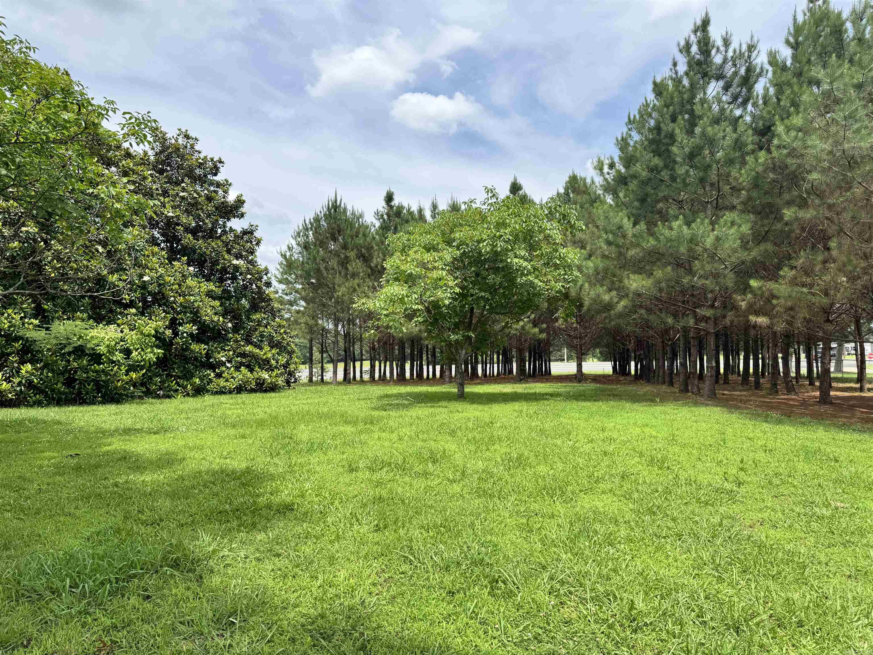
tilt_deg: +2.1
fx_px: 605
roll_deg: +0.3
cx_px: 436
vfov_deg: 56.8
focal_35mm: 24
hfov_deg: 71.6
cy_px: 328
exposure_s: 1/3413
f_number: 1.78
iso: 80
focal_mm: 6.76
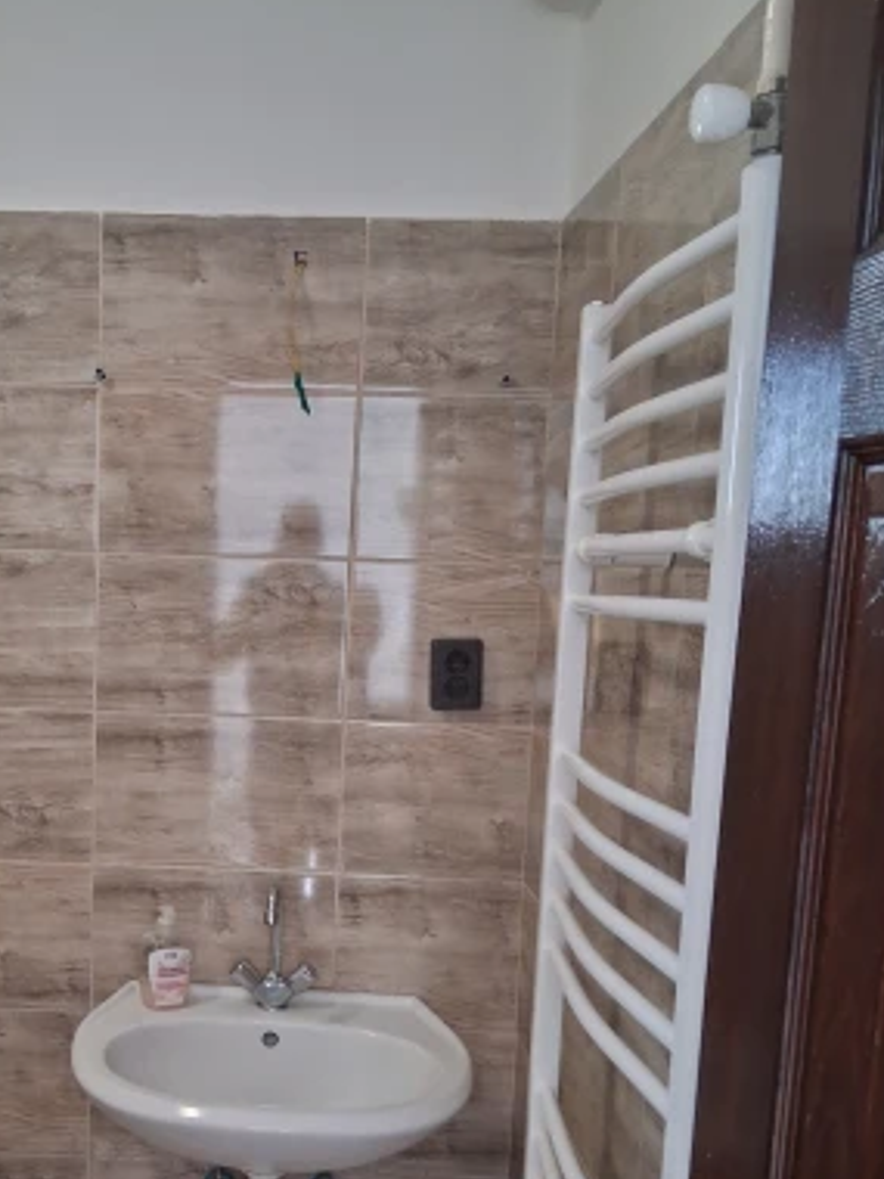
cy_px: 763
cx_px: 208
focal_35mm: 41
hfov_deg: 34.3
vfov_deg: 45.2
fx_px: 1396
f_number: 1.8
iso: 400
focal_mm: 3.98
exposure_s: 1/100
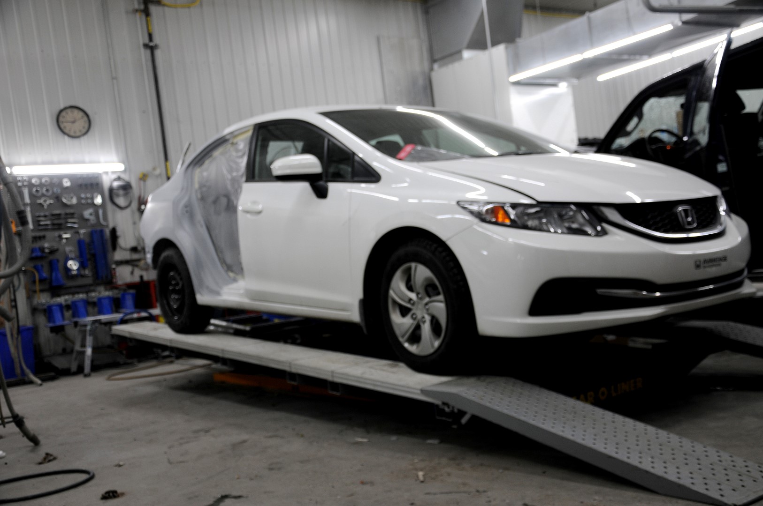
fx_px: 826
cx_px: 382
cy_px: 253
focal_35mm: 39
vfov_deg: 34.1
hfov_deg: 49.6
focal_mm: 26
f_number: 4
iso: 200
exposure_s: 1/40
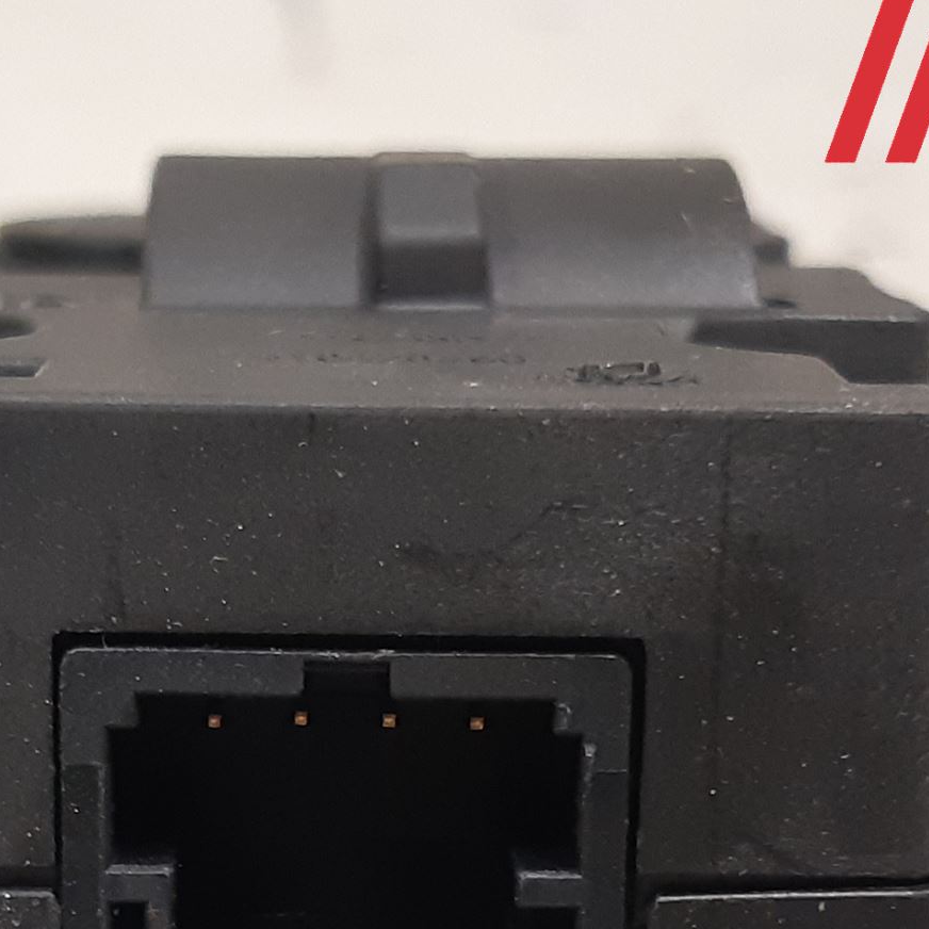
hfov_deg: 31.6
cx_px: 388
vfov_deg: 30.5
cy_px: 801
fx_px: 1640
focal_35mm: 54
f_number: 1.7
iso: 200
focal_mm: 3.93
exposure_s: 1/33
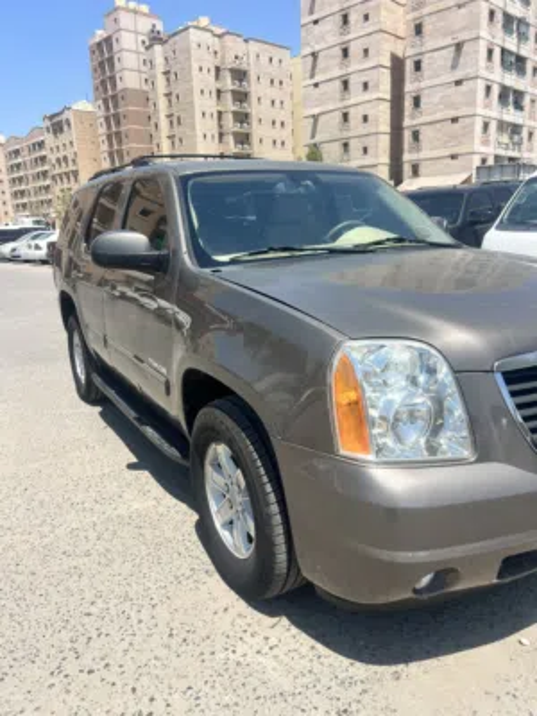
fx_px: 538
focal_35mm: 26
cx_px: 268
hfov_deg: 53.1
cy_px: 358
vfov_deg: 67.3
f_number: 1.5
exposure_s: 1/3571
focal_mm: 5.7
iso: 50
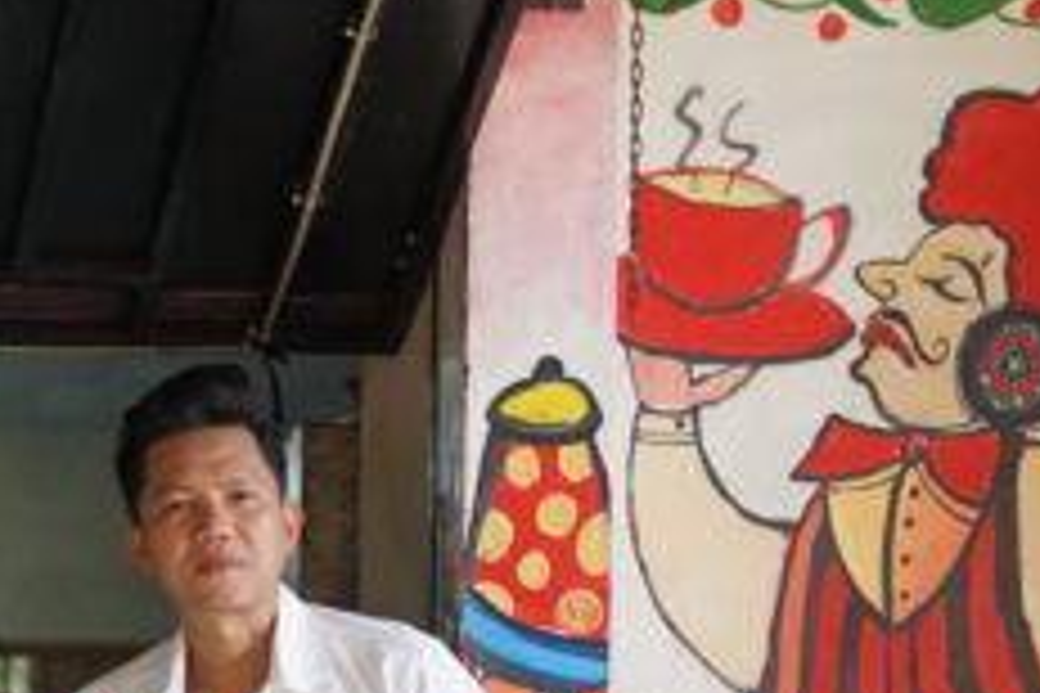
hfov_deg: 11.9
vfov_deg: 8.1
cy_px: 1048
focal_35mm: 166
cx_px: -446
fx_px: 4795
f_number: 1.8
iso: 200
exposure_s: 1/320
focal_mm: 50
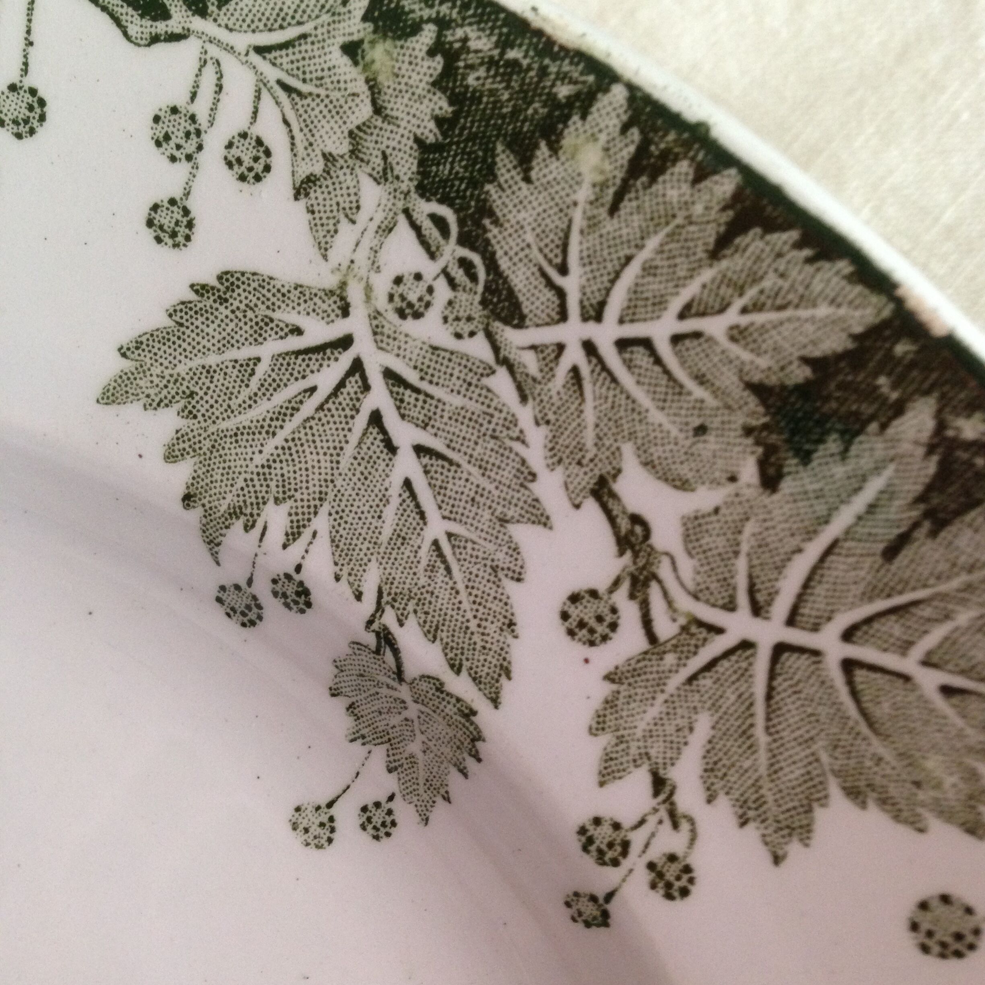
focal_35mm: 39
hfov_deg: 42.8
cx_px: 493
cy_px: 510
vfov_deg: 42.8
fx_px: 1256
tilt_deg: -83.7
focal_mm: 4.12
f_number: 2.4
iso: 200
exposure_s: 1/20
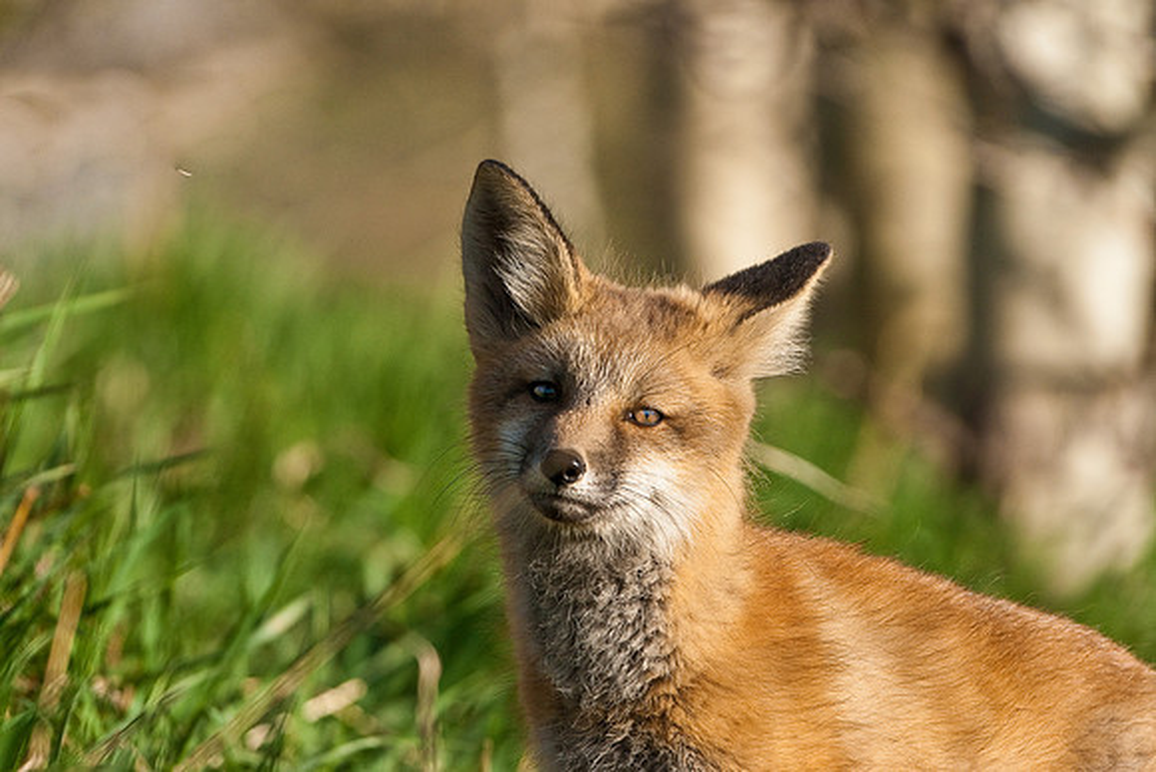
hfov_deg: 4.6
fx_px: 14453
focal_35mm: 450
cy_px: 386
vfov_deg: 3.1
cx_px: 578
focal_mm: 300
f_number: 5.6
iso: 400
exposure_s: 1/1250
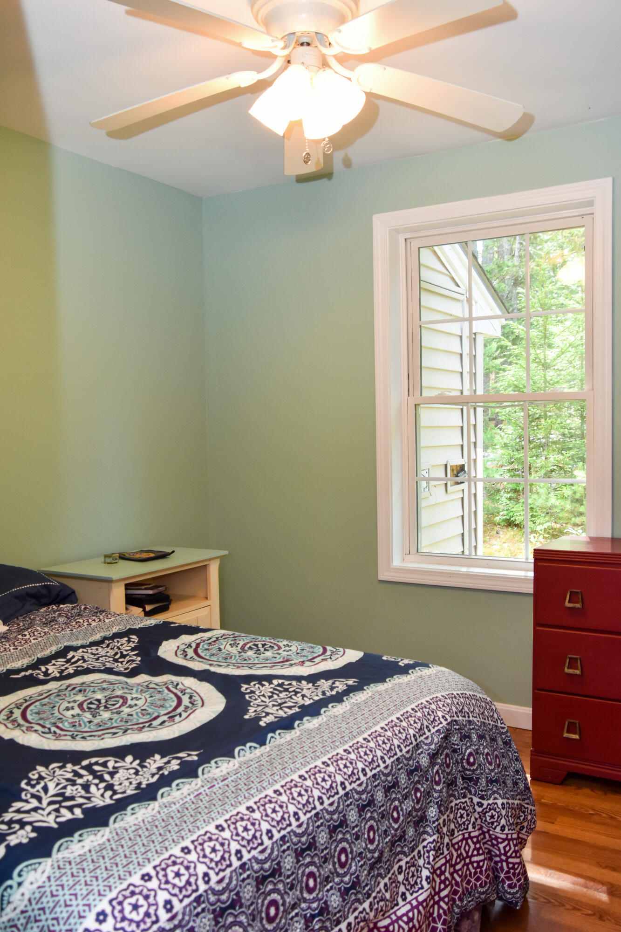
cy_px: 466
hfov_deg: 40.0
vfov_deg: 57.2
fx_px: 854
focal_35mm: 33
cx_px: 310
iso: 800
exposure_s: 1/100
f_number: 5
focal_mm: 22
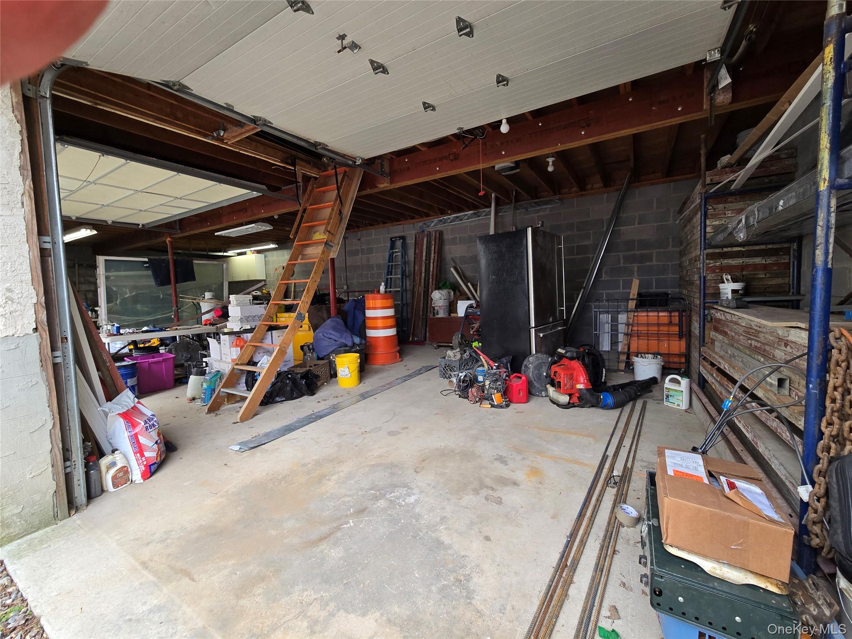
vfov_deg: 89.9
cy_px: 320
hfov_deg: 106.2
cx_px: 426
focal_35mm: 13
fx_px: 320
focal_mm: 2.2
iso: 50
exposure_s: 1/60
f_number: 2.2
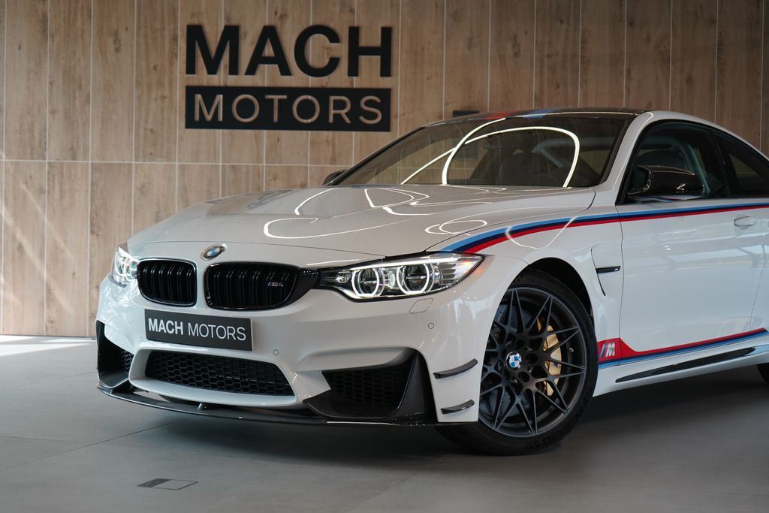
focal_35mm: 61
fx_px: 1303
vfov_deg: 22.3
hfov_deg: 32.9
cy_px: 256
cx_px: 384
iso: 1000
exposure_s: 1/160
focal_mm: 61
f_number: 5.6
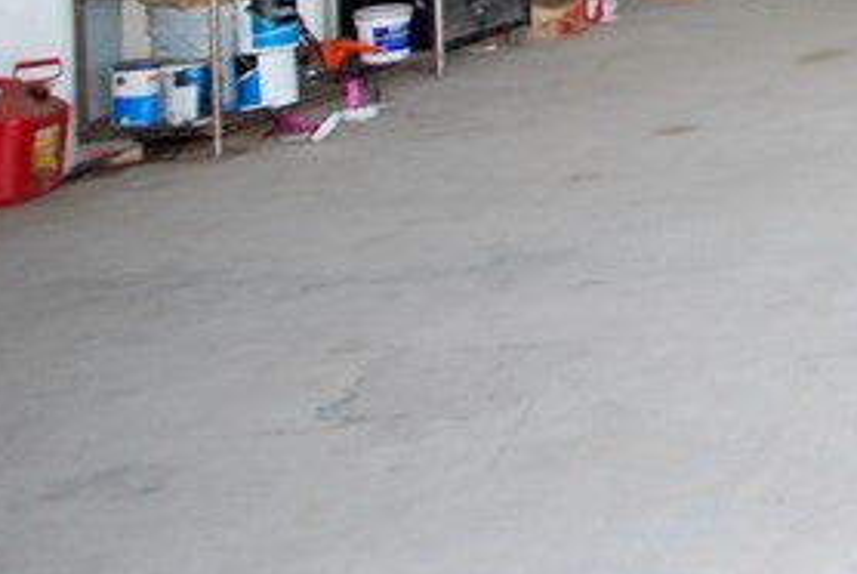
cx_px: 1595
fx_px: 1810
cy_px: -324
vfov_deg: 16.2
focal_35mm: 76
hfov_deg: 19.2
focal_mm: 13
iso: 200
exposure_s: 1/40
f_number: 4.5
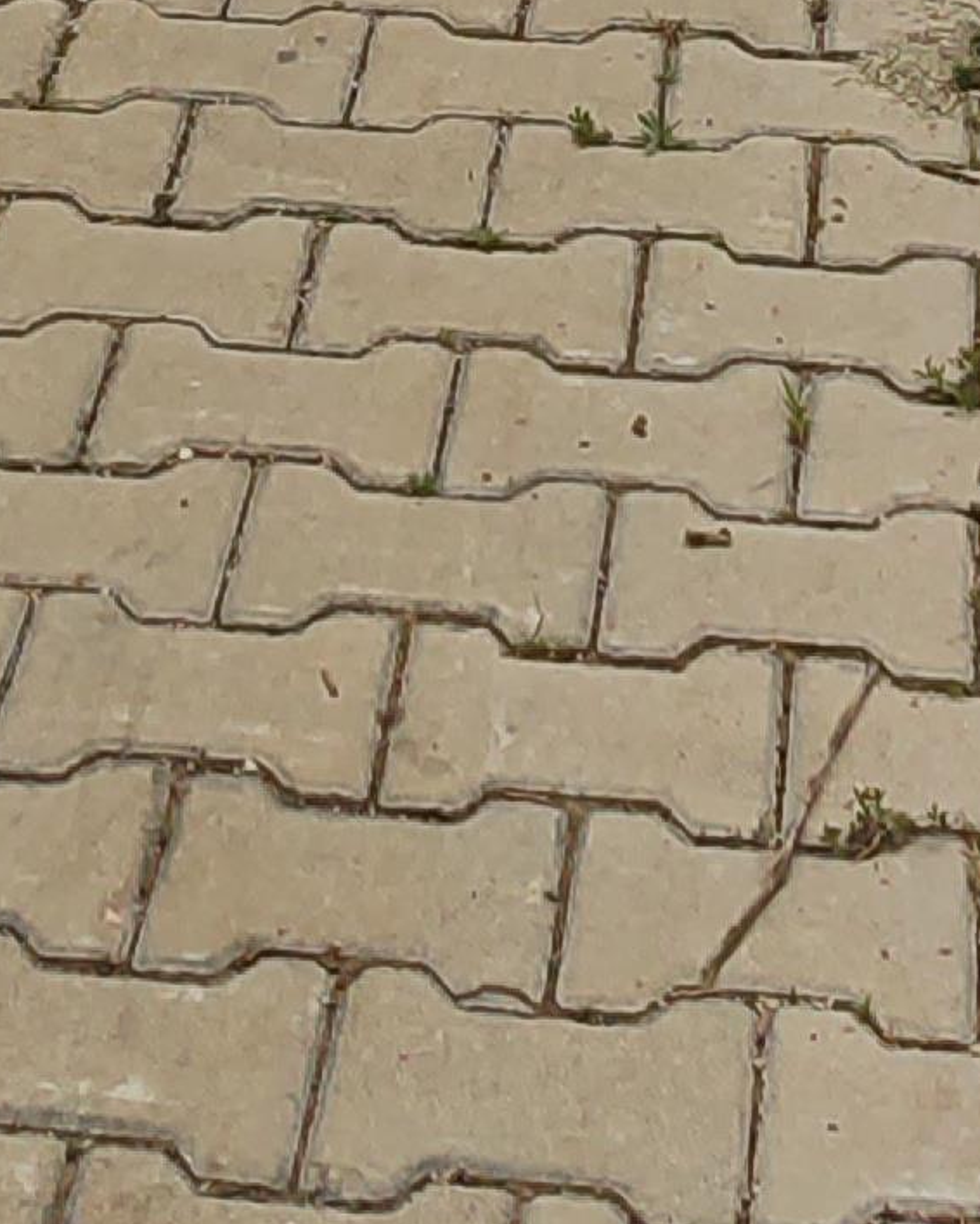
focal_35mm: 138
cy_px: -1948
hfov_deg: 11.2
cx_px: 362
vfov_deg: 11.1
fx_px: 5001
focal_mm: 5.95
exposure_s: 1/1495
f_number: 1.89
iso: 50
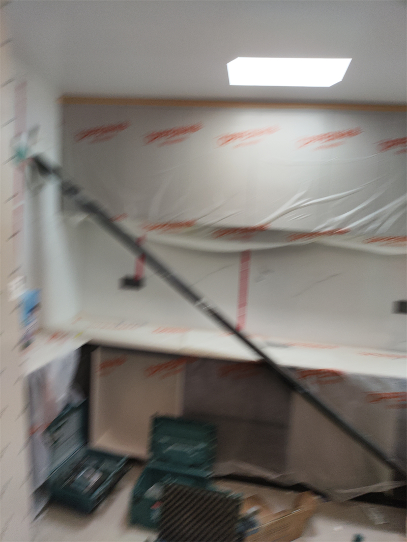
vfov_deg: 71.6
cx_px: 204
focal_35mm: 24
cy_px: 271
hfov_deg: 56.9
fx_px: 376
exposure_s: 1/50
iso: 63
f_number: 1.8
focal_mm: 4.68
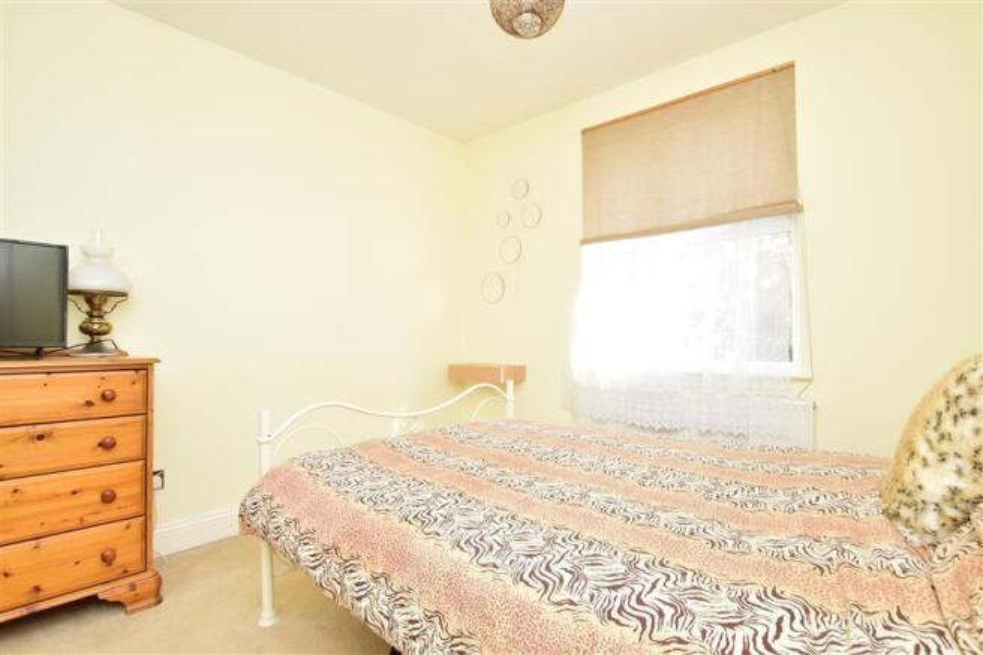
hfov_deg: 92.5
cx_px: 492
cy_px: 328
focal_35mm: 17
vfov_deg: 69.6
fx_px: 471
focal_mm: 11.5
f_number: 10
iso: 640
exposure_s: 1/200
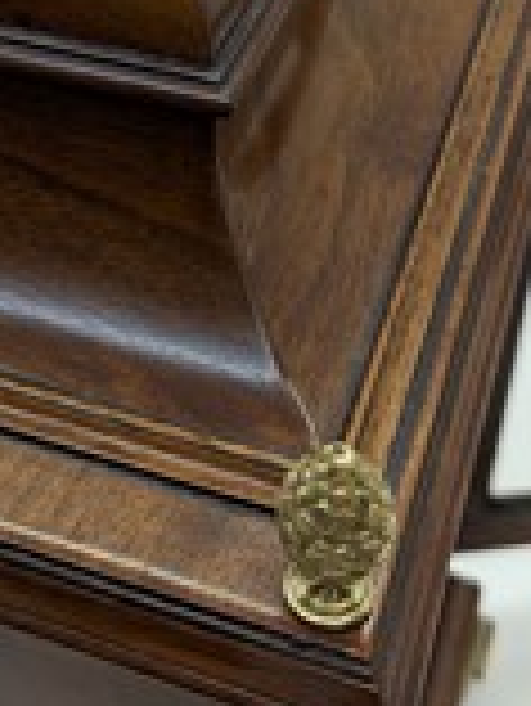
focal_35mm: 61
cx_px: 137
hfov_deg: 23.8
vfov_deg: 30.7
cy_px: 121
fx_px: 1246
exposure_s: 1/180
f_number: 1.85
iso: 133
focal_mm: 6.81
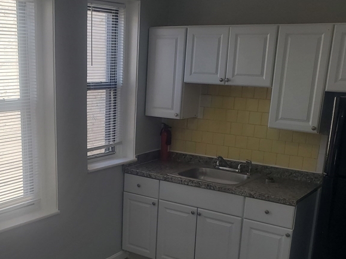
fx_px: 460
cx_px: 111
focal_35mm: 46
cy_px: 193
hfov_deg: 40.7
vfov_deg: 31.0
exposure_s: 1/179
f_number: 2.4
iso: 50
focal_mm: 4.3
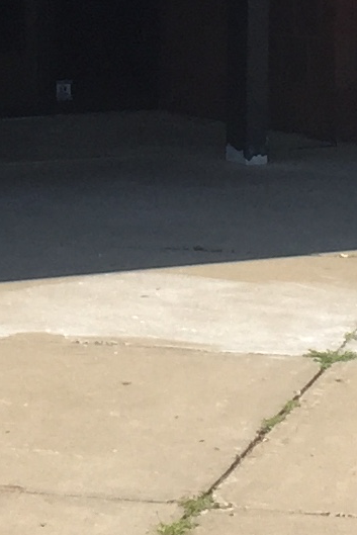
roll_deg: +0.7
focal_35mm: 186
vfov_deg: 10.5
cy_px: -372
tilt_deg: +1.9
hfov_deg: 7.4
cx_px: 42
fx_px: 2765
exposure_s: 1/1014
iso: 32
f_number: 2.2
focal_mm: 4.15
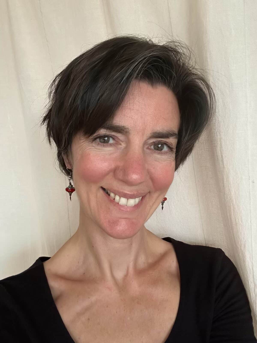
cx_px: 128
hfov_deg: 46.8
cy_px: 172
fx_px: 297
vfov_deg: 60.0
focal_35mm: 30
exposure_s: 1/47
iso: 320
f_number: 1.9
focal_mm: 2.69
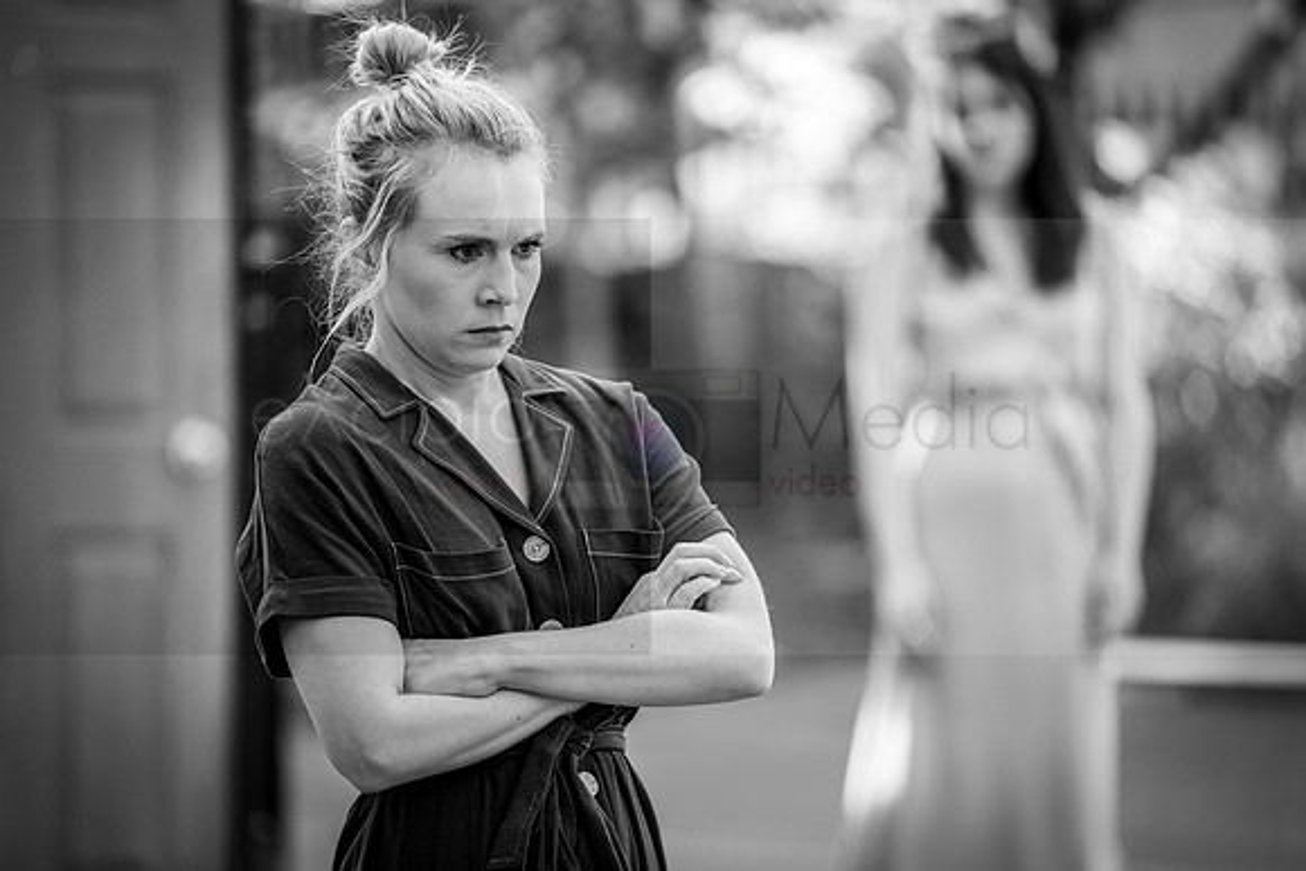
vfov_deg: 7.2
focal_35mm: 191
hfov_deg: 10.7
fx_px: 6943
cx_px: 616
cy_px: 455
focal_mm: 181
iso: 250
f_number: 2.8
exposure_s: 1/200
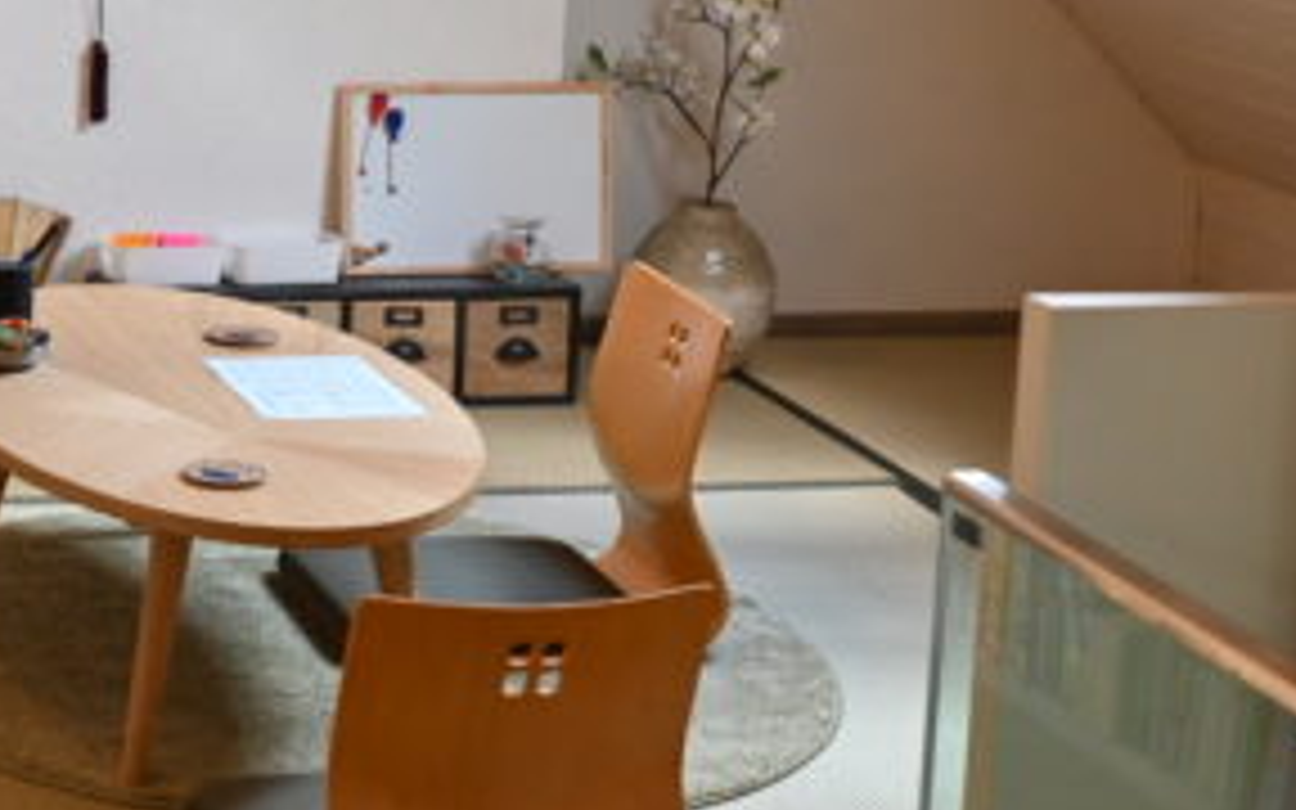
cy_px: -4
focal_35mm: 98
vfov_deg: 13.2
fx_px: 3461
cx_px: -194
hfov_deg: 20.1
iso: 800
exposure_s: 1/100
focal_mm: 24
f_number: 4
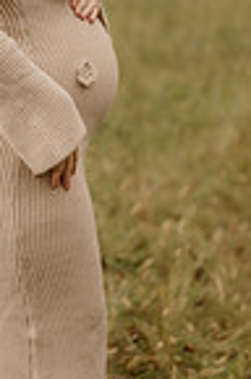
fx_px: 1629
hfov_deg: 8.8
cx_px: 22
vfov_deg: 13.3
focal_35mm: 155
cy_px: 125
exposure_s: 1/320
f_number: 1.8
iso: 200
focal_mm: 50
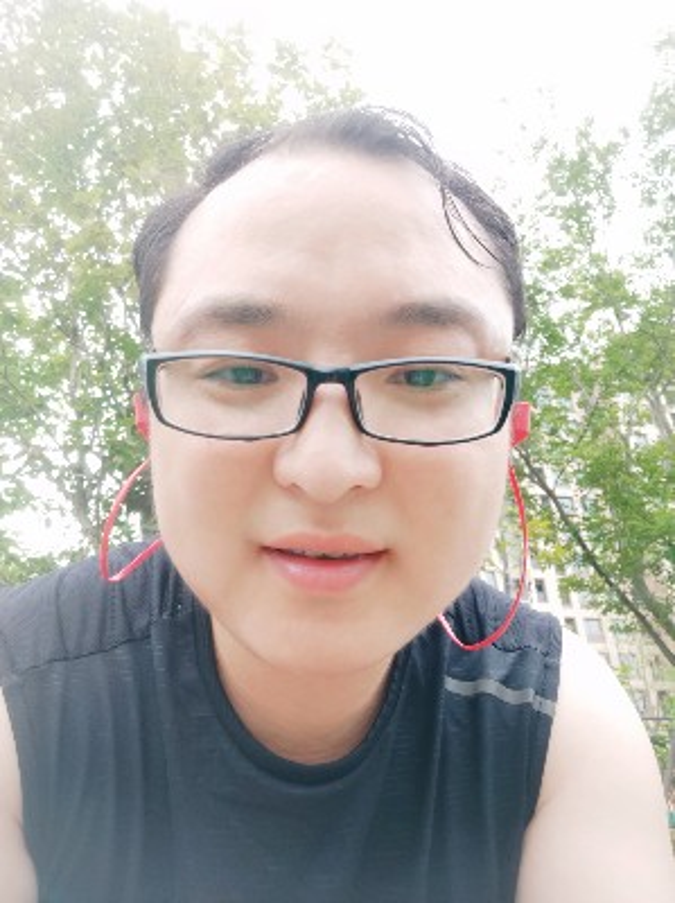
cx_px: 338
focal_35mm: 22
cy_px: 452
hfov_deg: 61.0
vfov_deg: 76.5
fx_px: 573
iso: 129
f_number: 2.2
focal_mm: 3.86
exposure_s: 1/50
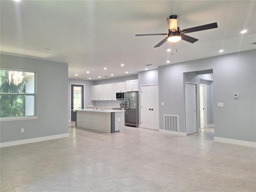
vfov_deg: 58.9
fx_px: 170
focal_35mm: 23
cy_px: 96
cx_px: 128
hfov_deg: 73.9
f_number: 1.8
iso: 125
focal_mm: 5.54
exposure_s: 1/40
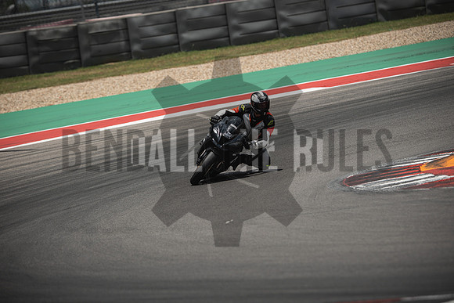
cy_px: 152
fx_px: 3784
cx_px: 227
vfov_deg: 4.6
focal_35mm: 300
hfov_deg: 6.9
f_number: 3.2
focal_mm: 200
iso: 125
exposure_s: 1/2000
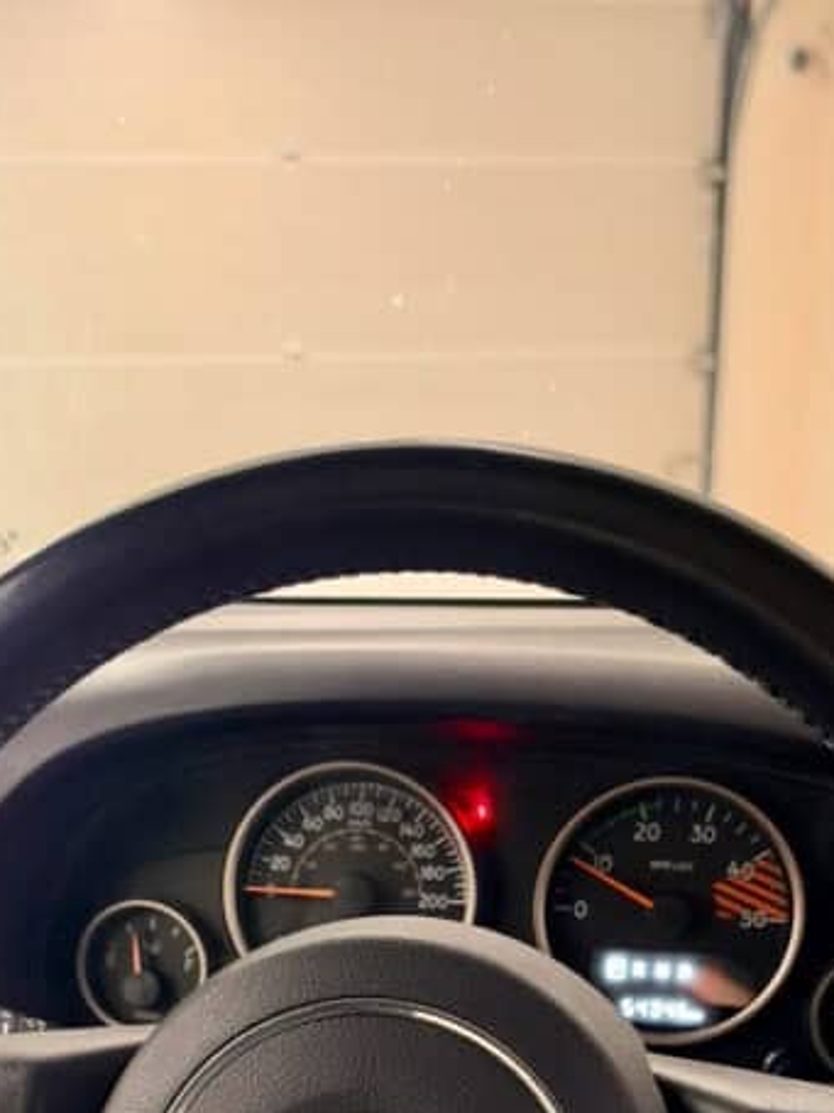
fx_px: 1800
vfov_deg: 32.2
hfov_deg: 26.1
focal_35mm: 56
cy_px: 1063
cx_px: 413
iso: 320
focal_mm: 6.9
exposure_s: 1/60
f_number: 1.5
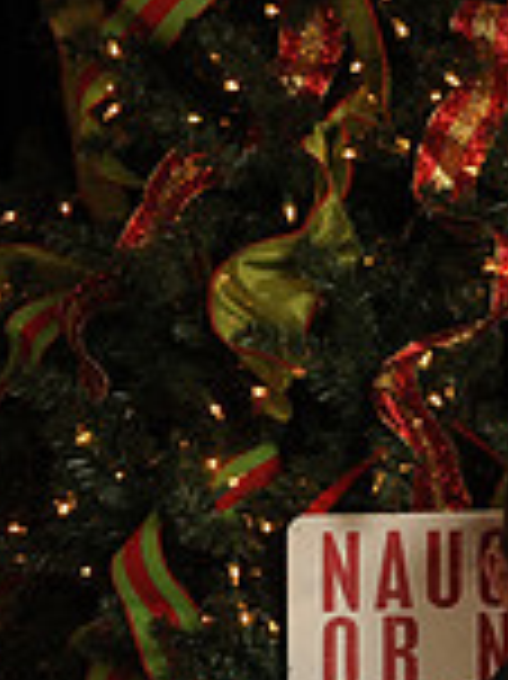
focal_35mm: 118
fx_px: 2312
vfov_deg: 16.7
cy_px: 383
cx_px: 1232
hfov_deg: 10.7
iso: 1000
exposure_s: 1/125
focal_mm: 32
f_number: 5.6
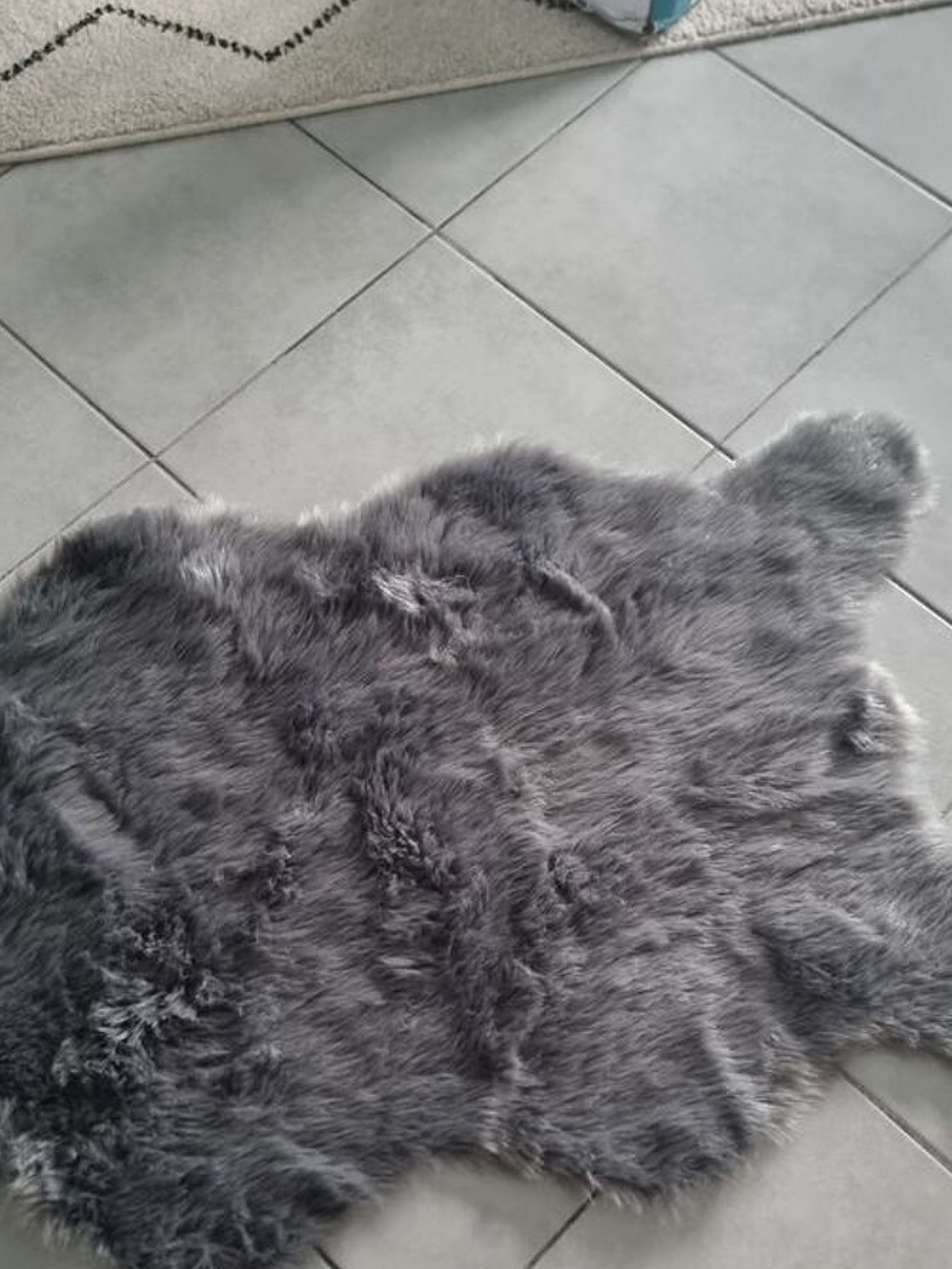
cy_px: 802
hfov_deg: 39.7
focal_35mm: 36
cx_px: 481
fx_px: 1320
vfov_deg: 50.8
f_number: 1.8
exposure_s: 1/40
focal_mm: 6.7
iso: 320
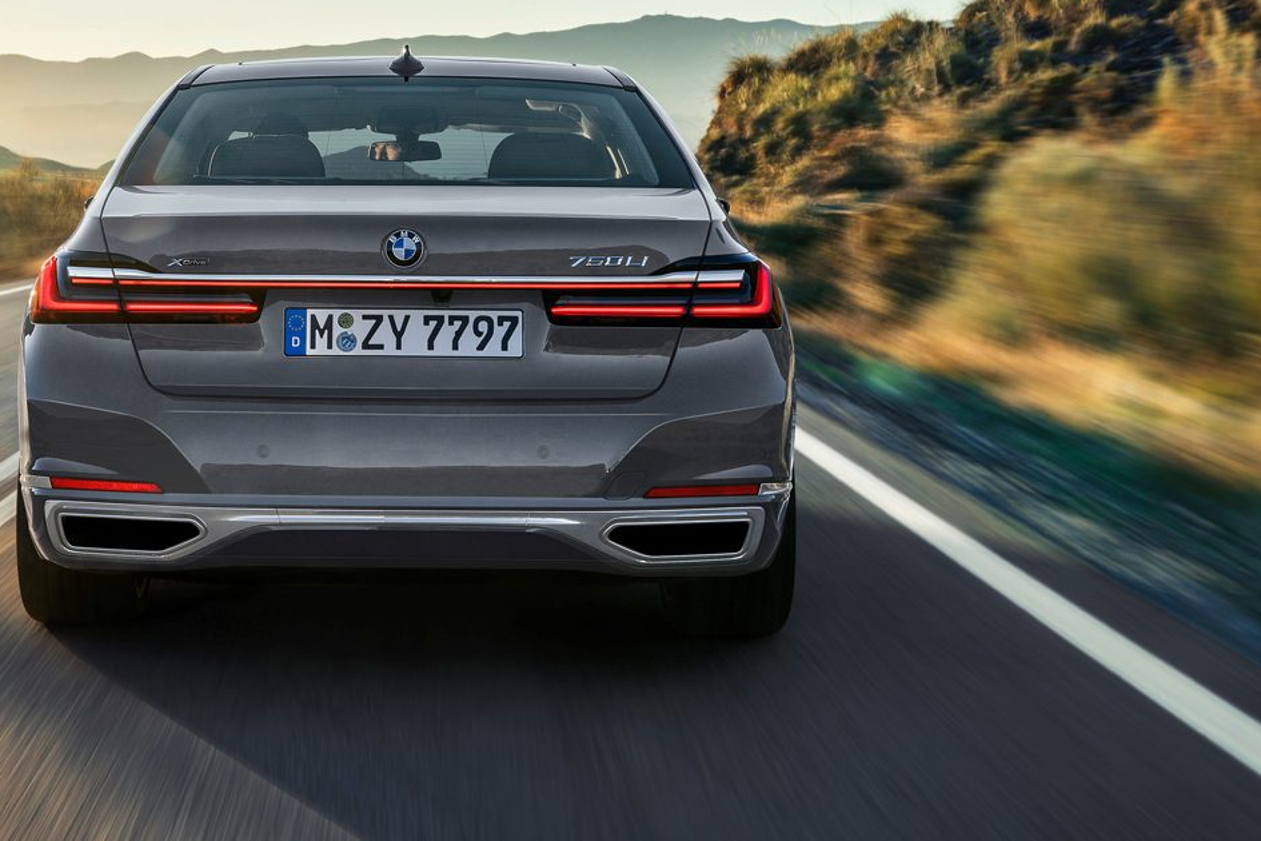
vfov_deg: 18.6
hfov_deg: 27.4
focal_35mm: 73
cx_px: 331
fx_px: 2557
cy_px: 251
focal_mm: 46
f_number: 14
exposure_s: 1/30
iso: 100
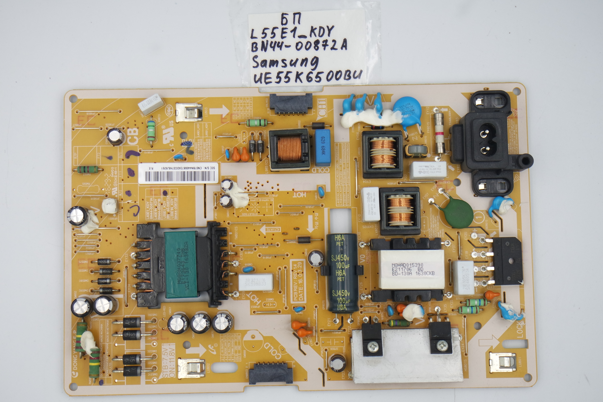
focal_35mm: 54
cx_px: 302
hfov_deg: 36.9
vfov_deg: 25.1
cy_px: 201
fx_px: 904
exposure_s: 1/125
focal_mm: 20
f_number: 5
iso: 200
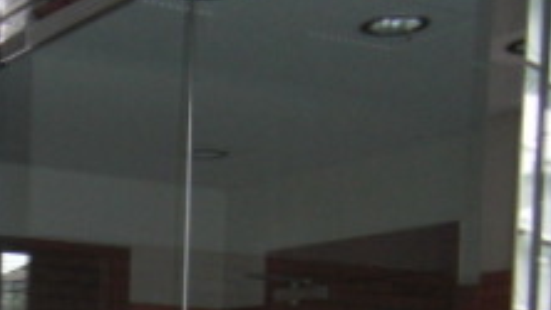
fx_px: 1286
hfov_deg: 21.8
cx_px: -164
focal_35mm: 88
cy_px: 479
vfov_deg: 13.0
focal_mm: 4.9
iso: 200
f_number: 2.6
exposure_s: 1/30
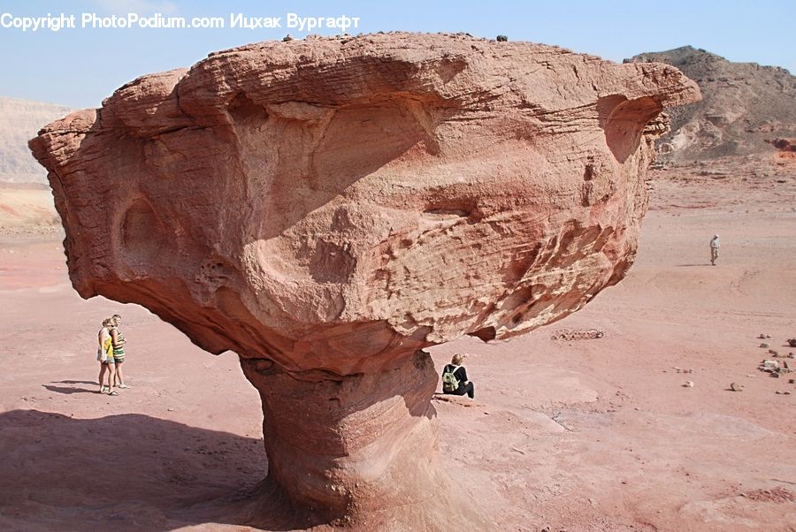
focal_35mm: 33
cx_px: 398
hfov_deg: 57.2
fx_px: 730
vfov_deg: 40.1
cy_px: 266
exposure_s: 1/250
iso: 125
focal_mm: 22
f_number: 8
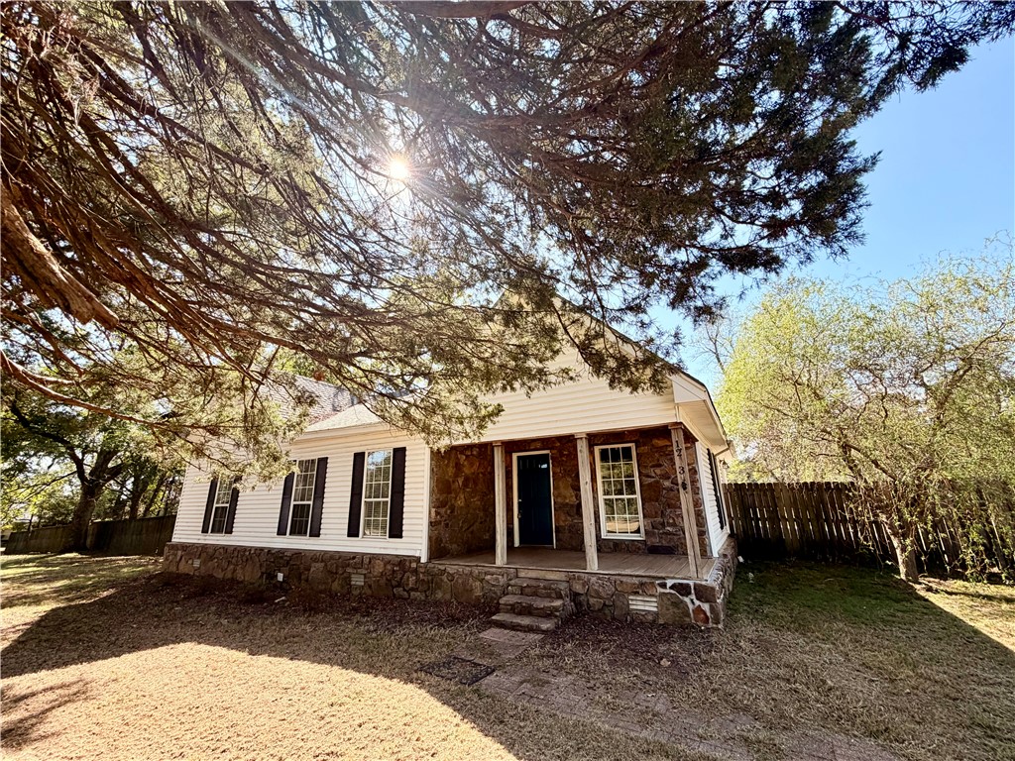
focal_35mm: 14
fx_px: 411
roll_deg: +2.6
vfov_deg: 85.7
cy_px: 380
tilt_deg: +17.0
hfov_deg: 102.1
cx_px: 508
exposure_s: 1/502
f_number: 2.2
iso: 50
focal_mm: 2.22
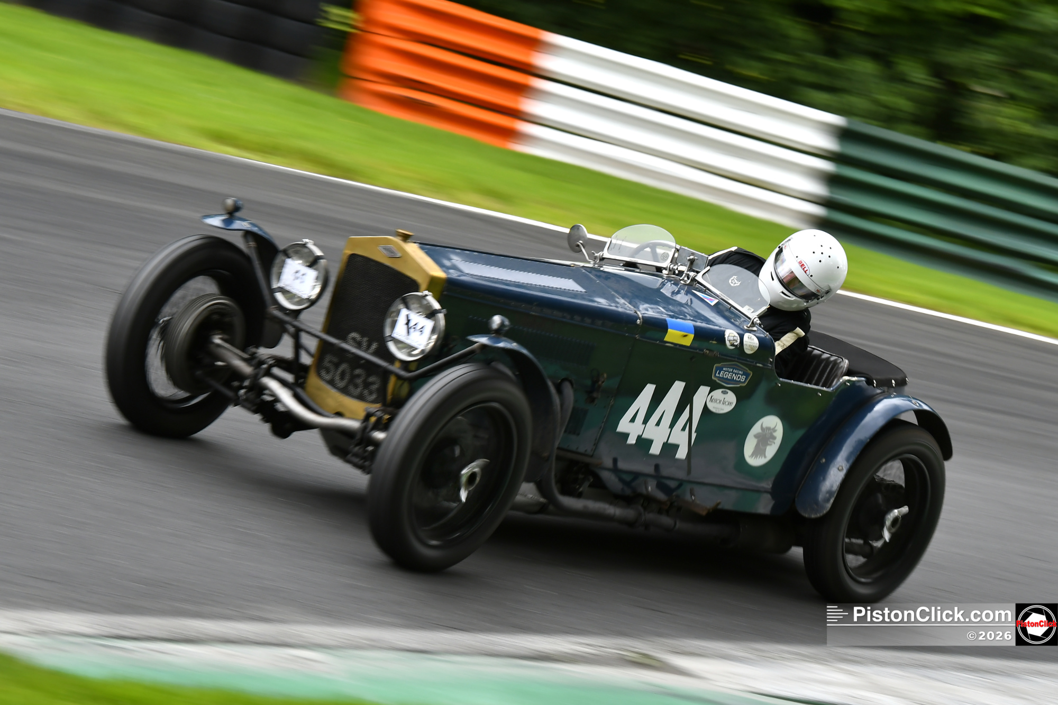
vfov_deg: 10.2
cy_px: 352
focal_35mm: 135
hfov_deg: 15.2
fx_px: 3967
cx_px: 529
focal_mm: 90
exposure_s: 1/100
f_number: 5.6
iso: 250
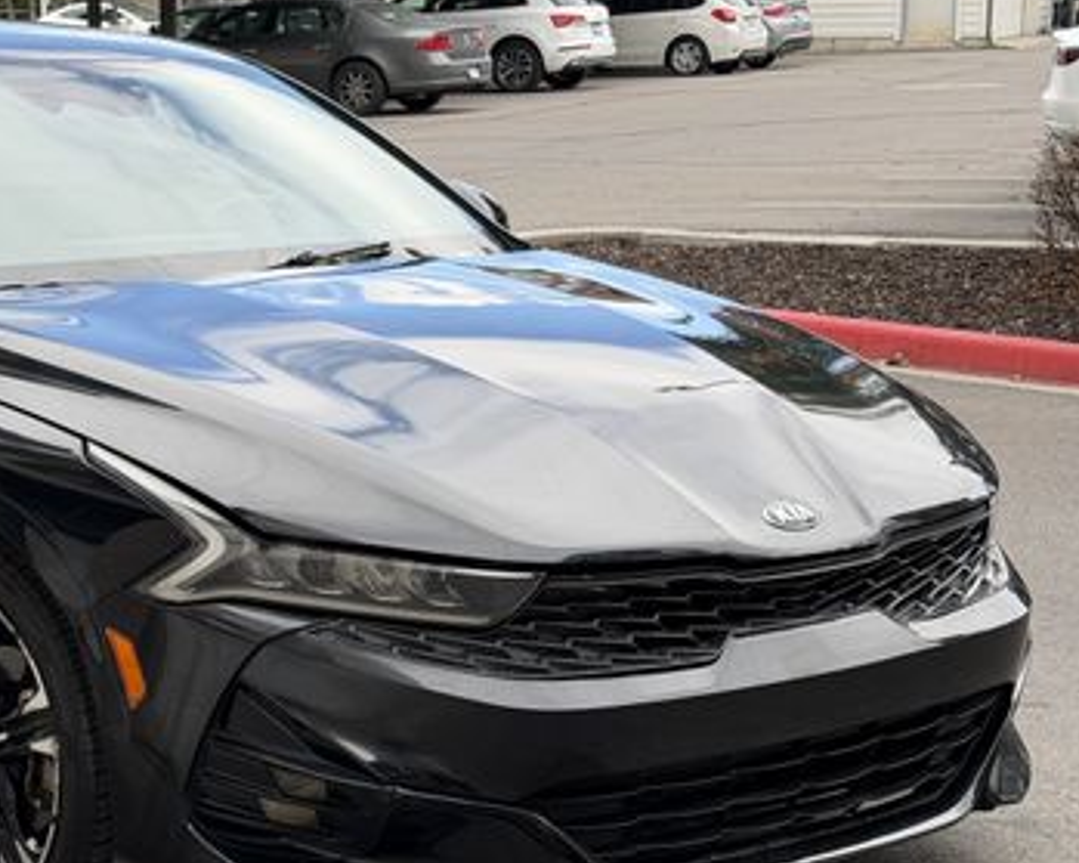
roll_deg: +0.9
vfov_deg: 17.8
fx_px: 2746
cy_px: 495
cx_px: 167
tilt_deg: -11.5
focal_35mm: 86
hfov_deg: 21.9
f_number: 1.78
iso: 64
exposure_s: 1/865
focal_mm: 6.76
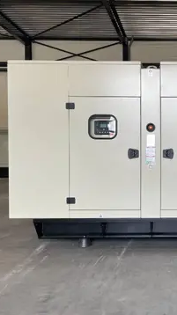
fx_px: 318
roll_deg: +0.0
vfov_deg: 52.8
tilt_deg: -2.3
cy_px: 158
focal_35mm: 38
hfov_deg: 29.0
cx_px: 181
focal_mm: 4.2
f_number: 1.6
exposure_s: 1/100
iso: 40
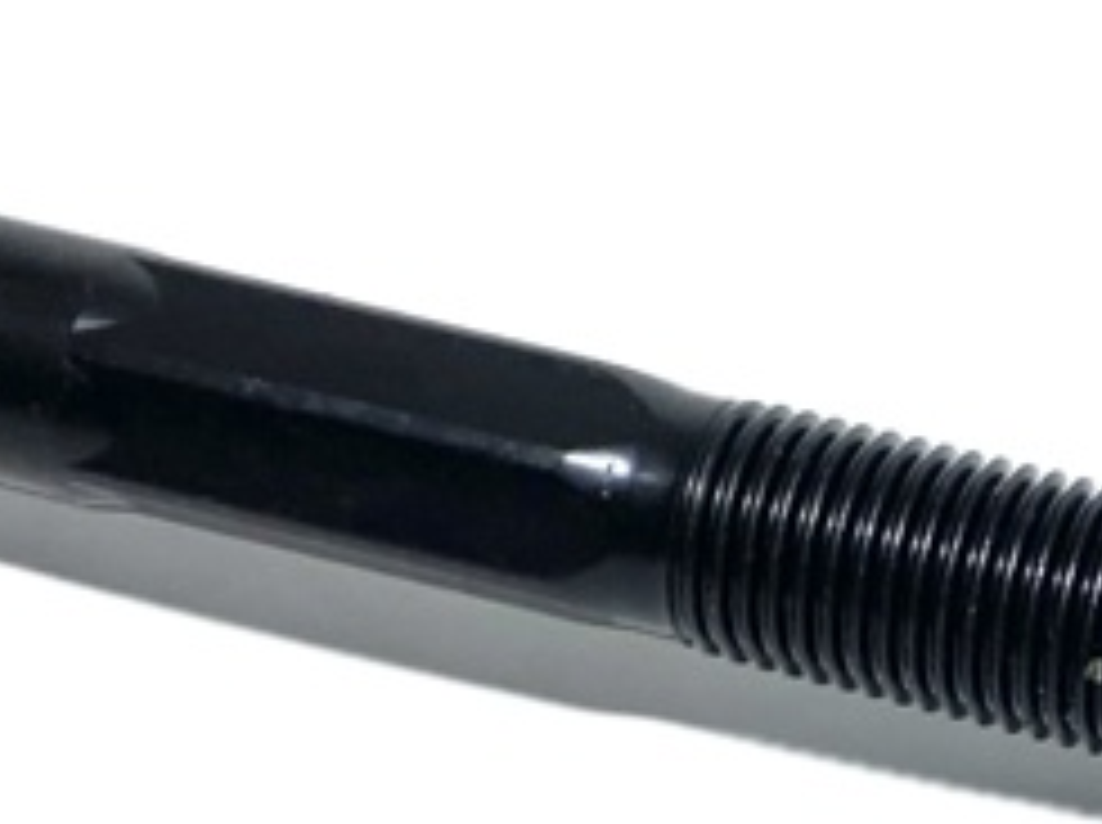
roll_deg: -0.5
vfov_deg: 21.2
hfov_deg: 27.8
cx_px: 945
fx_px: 2162
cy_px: 687
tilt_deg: -44.8
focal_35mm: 68
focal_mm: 4.25
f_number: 1.8
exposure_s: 1/100
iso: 64
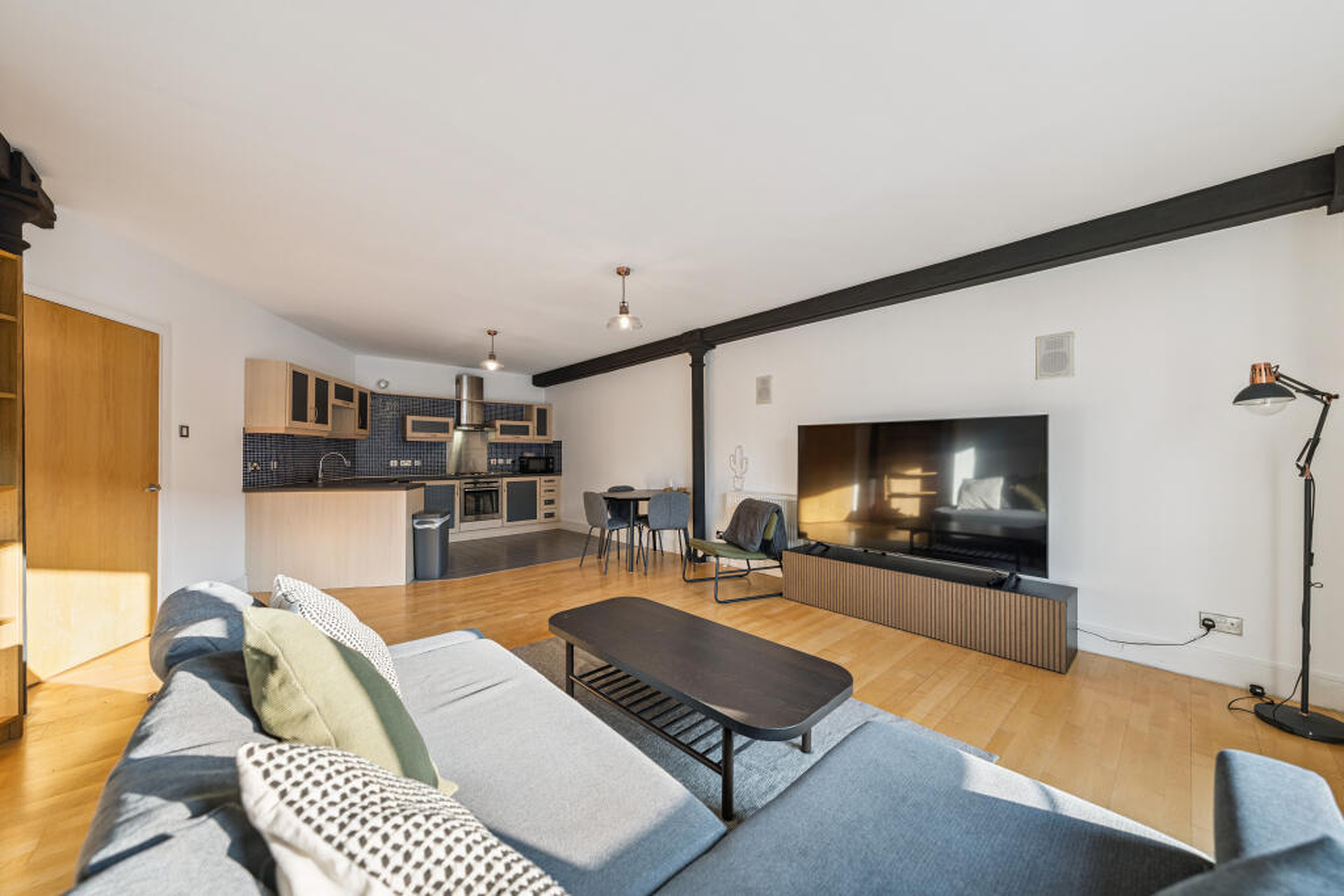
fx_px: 485
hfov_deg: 108.3
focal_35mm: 13
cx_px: 672
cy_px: 448
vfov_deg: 85.4
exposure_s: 1/60
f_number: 4
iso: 200
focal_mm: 13
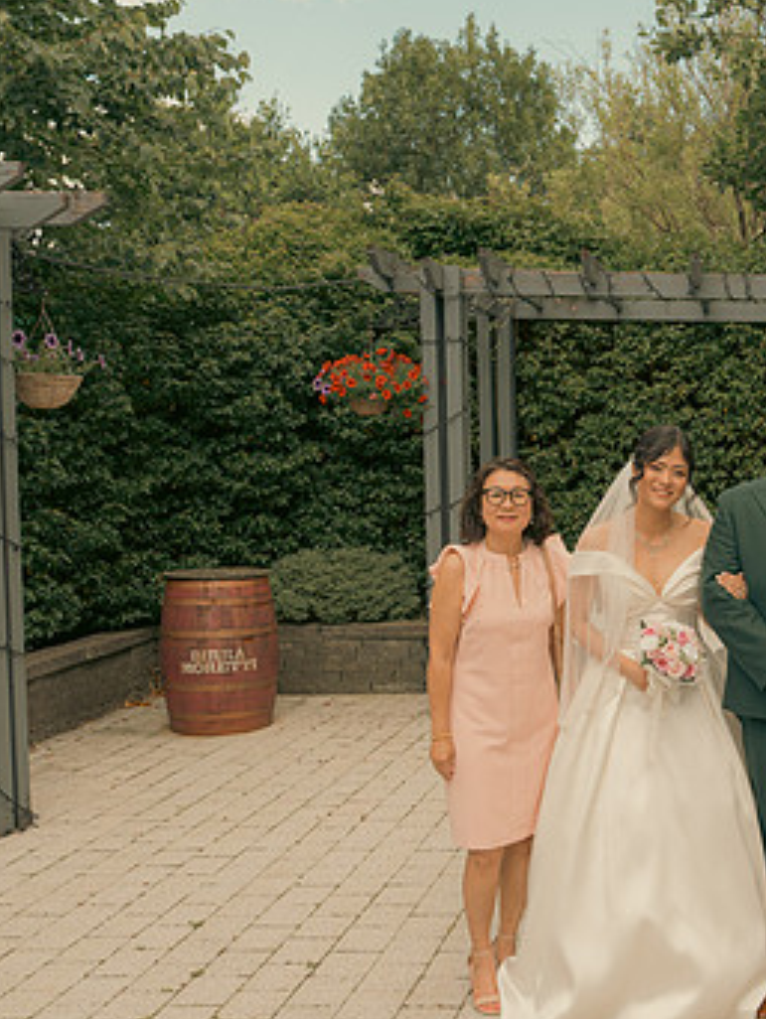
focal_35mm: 44
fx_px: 1297
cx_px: 751
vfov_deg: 42.9
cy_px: 532
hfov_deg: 30.7
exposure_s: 1/160
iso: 125
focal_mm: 27
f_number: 5.6
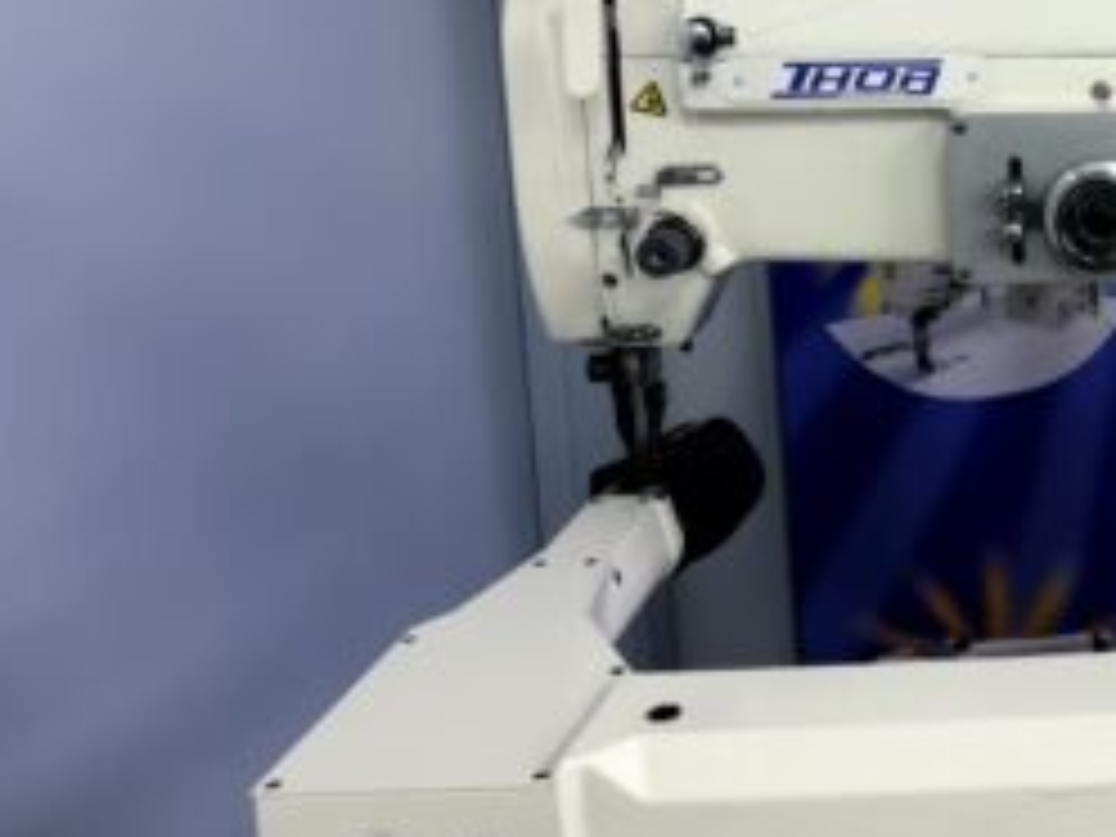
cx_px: 1359
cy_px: 119
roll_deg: +2.3
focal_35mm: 61
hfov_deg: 27.6
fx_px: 1967
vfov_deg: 23.5
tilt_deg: -10.0
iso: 100
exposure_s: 1/120
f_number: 1.78
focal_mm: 6.76
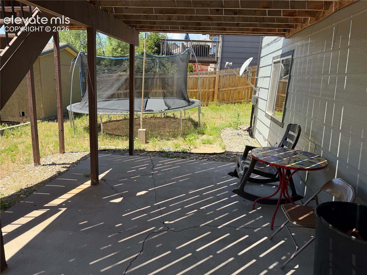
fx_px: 254
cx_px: 184
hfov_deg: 71.6
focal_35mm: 24
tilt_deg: -13.7
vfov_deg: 56.8
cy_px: 138
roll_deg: -2.9
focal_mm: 6.76
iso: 80
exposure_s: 1/1139
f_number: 1.78
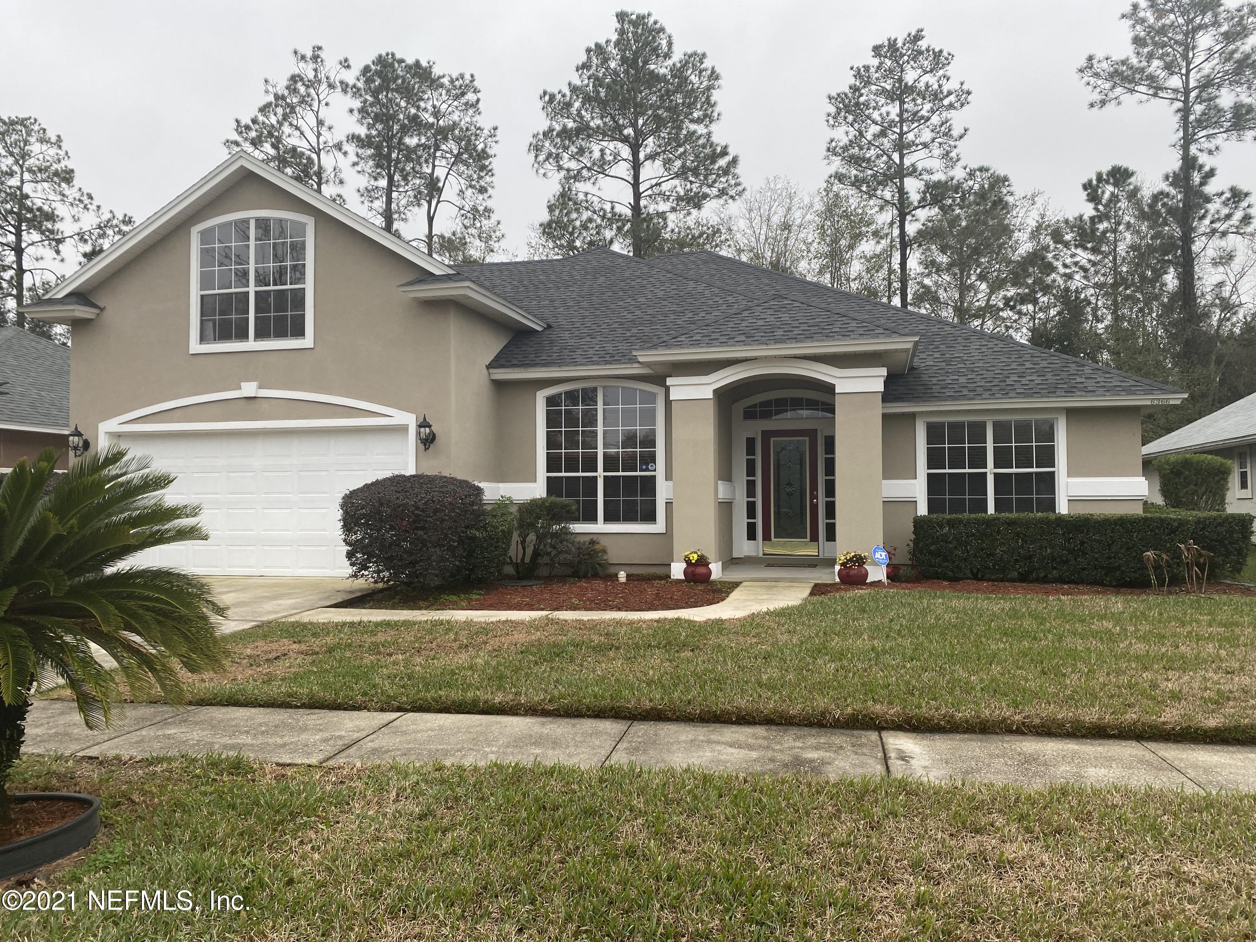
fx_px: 943
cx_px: 628
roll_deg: -0.3
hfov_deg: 67.3
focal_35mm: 26
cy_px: 471
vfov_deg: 53.1
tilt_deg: +3.6
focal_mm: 4.25
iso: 32
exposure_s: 1/374
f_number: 1.8
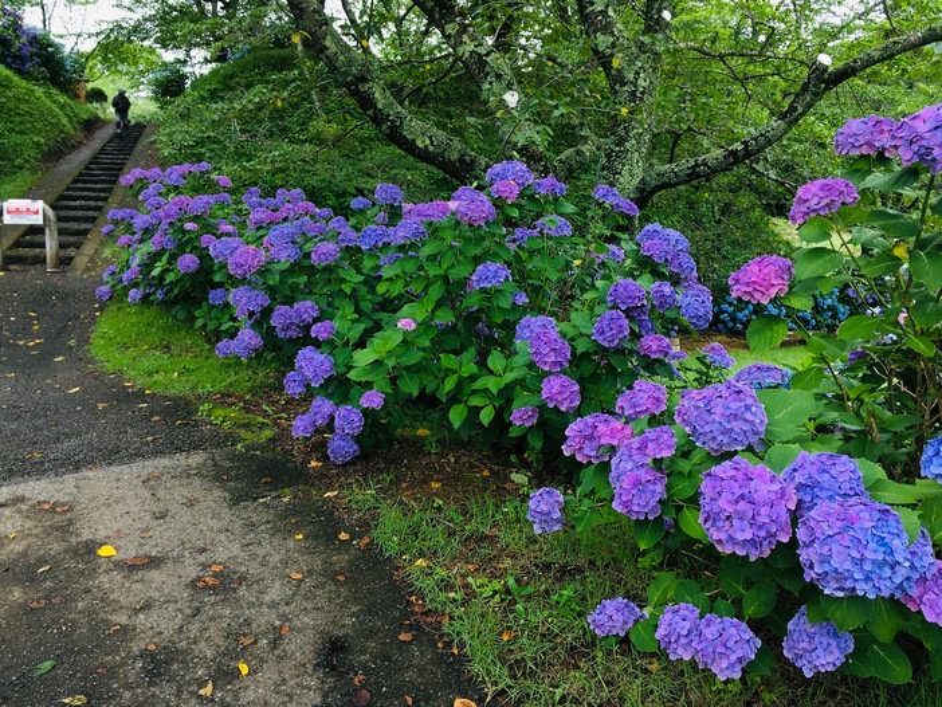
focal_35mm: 29
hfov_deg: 61.6
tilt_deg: -9.0
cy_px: 354
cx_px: 471
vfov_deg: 48.3
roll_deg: +0.3
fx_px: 789
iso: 25
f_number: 2.2
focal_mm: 4.15
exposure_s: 1/140
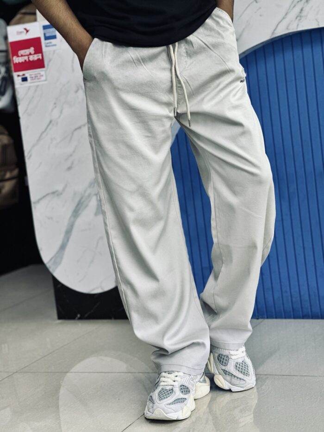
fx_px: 961
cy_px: 216
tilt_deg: -5.6
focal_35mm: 77
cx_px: 162
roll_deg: +6.0
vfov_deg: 25.3
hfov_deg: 19.1
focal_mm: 9
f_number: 2.8
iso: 125
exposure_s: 1/100
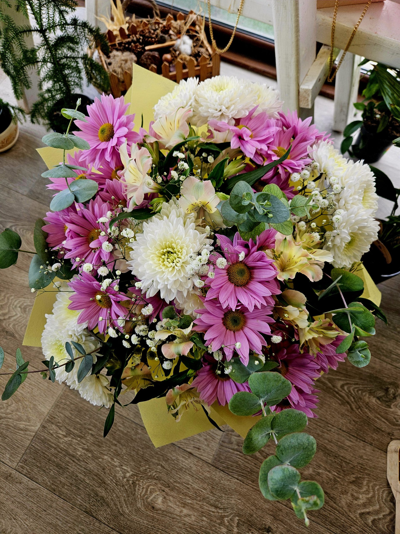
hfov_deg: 58.9
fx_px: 354
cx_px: 200
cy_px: 267
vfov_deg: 73.9
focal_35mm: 23
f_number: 1.8
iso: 100
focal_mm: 5.4
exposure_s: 1/182
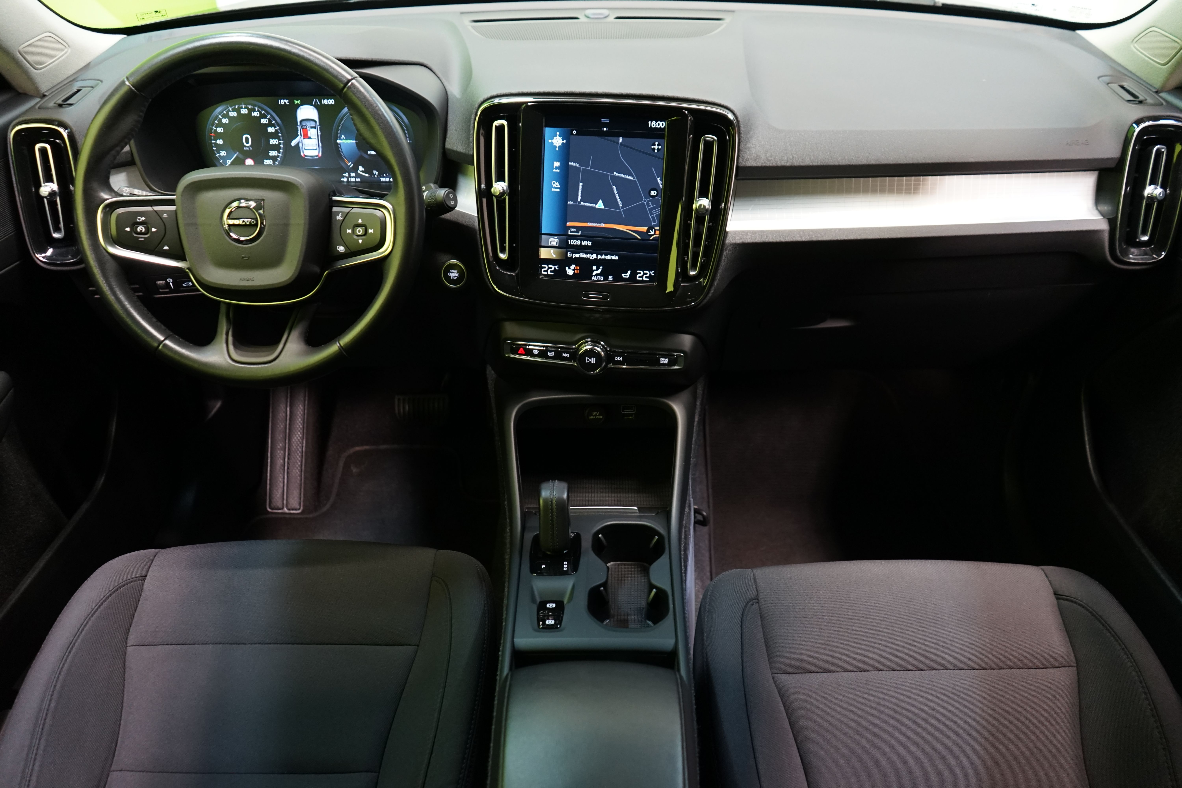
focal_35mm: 28
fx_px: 919
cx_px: 591
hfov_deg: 65.5
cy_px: 394
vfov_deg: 46.4
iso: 1250
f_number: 3.5
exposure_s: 1/30
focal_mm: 28
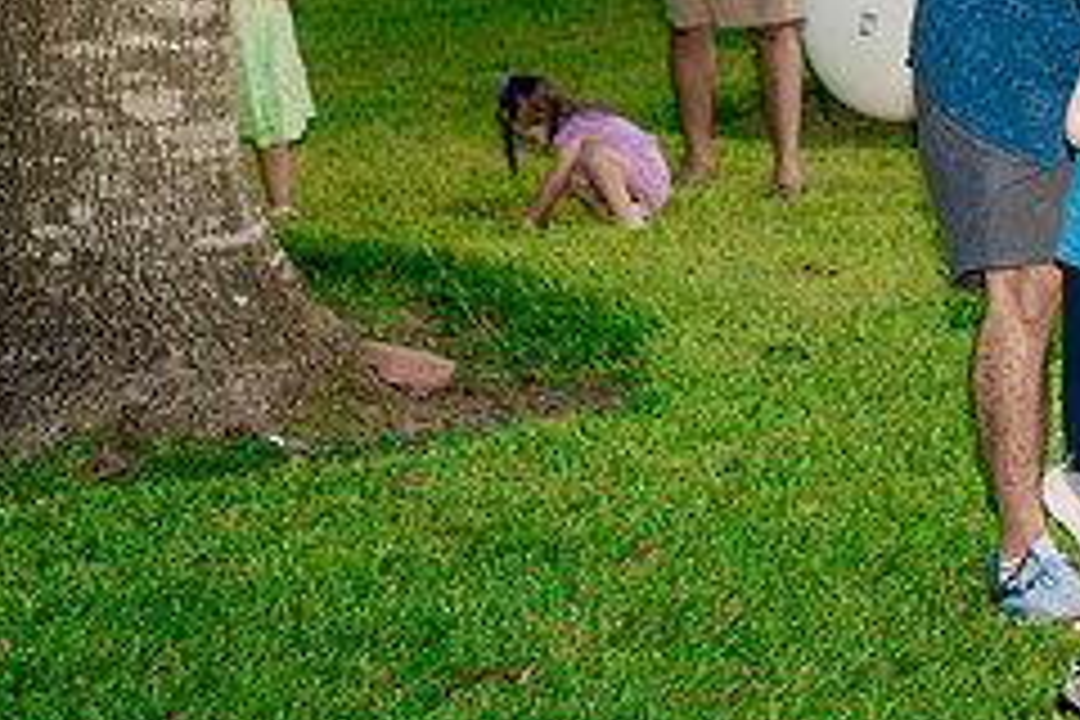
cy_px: 70
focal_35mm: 123
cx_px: 1256
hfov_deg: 16.1
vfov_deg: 11.1
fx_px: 3690
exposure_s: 1/250
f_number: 3.2
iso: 2000
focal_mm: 51
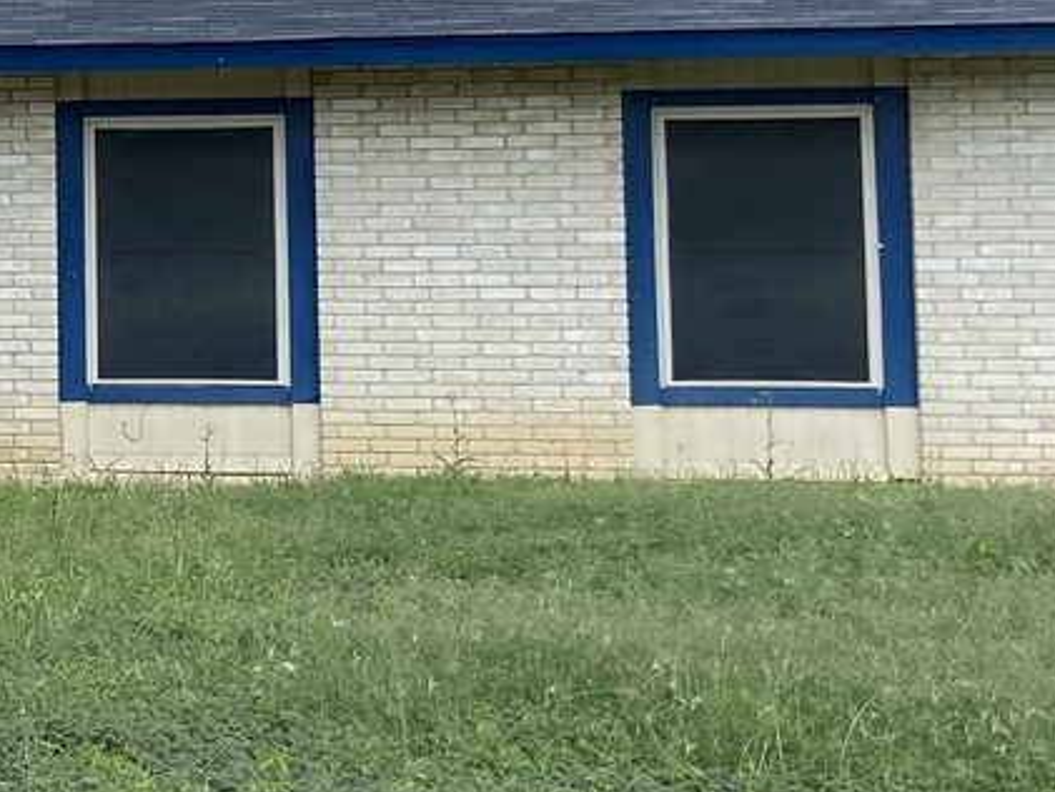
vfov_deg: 16.4
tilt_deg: +3.9
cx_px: -328
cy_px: 128
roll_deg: +1.1
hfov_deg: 20.1
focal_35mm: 89
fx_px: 2713
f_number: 1.8
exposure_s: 1/2066
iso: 32
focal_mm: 4.25
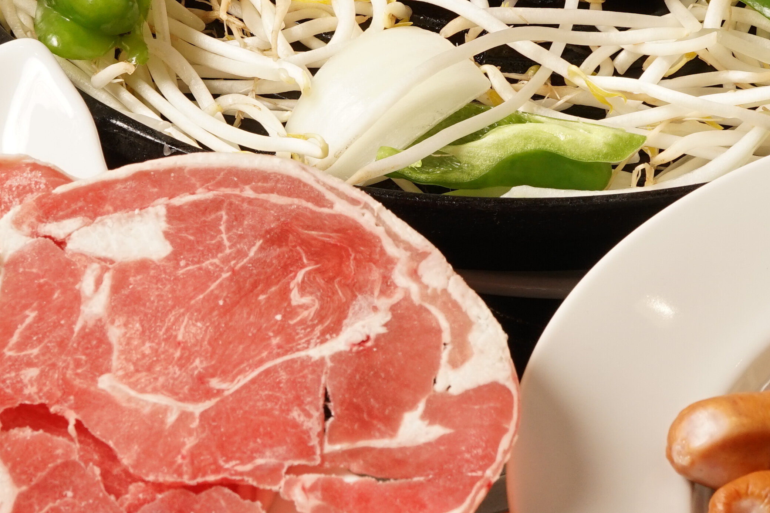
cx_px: 459
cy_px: 176
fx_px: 4085
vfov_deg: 7.2
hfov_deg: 10.8
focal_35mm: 191
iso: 320
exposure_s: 1/60
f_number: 11
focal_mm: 50
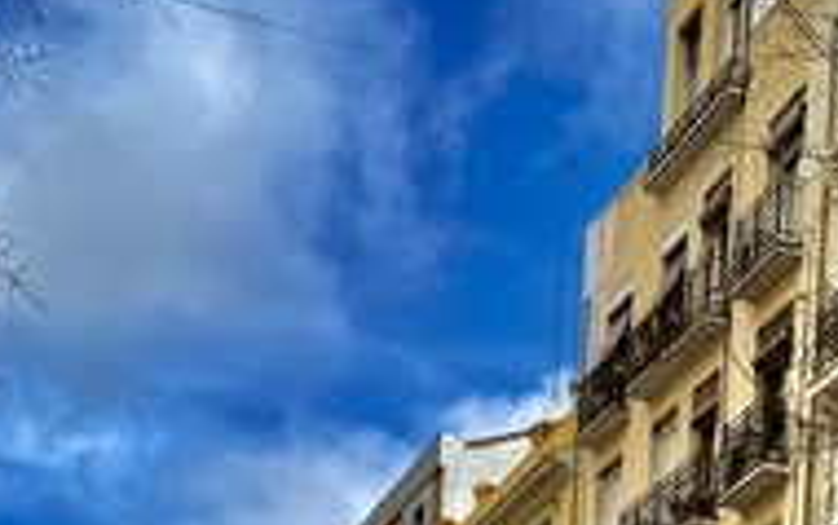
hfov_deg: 19.3
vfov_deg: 11.3
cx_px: 648
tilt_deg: +7.9
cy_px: 979
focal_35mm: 107
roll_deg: -4.4
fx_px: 2445
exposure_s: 1/2703
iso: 80
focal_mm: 6.76
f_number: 1.78
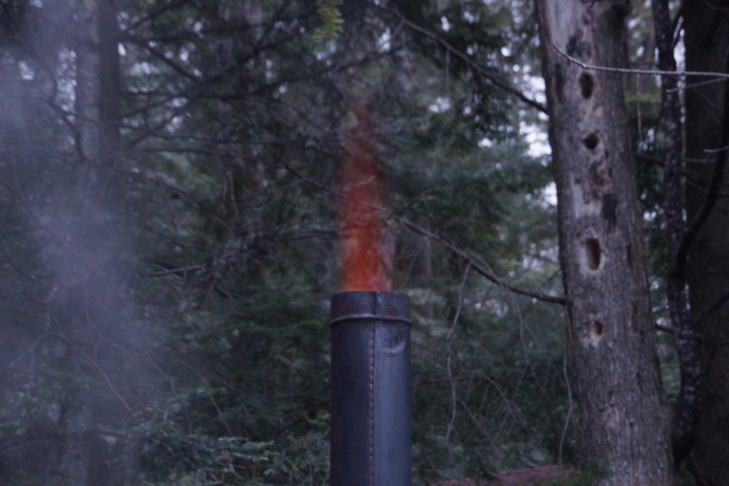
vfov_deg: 20.1
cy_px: 243
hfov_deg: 29.9
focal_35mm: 68
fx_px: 1366
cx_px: 364
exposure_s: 1/6
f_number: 4.5
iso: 1600
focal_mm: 45
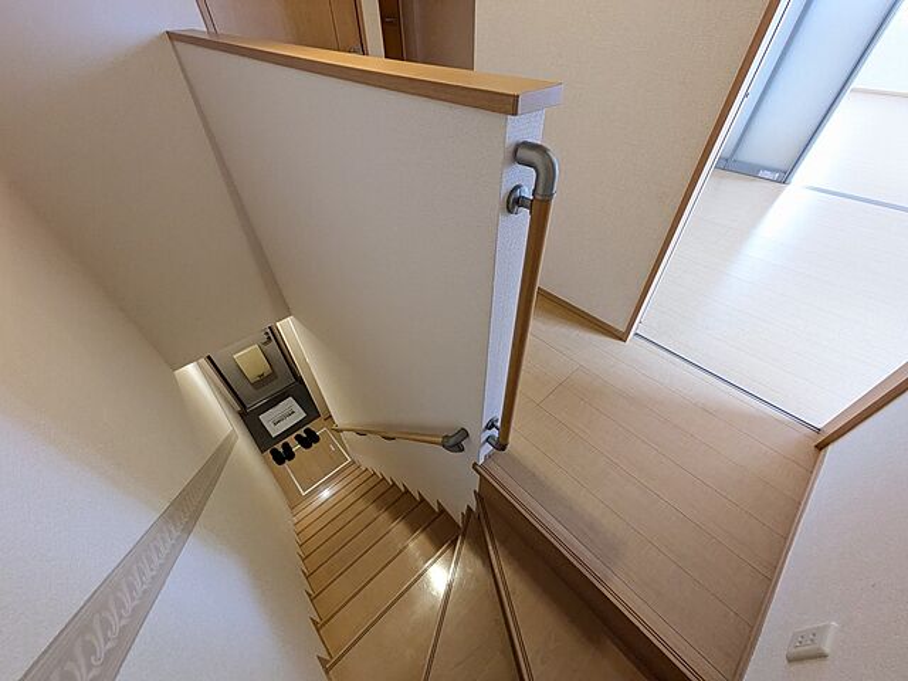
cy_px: 340
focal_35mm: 14
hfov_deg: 102.1
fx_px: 367
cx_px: 454
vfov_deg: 85.7
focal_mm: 1.83
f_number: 2.2
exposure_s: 1/30
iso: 395
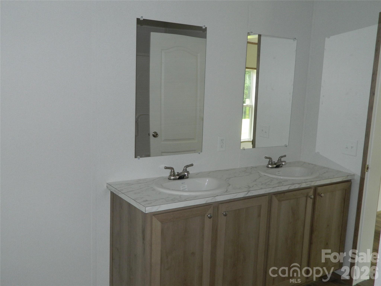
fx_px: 385
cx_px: 190
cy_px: 143
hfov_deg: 52.6
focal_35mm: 35
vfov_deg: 40.7
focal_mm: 6.2
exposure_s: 1/40
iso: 200
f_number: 3.3
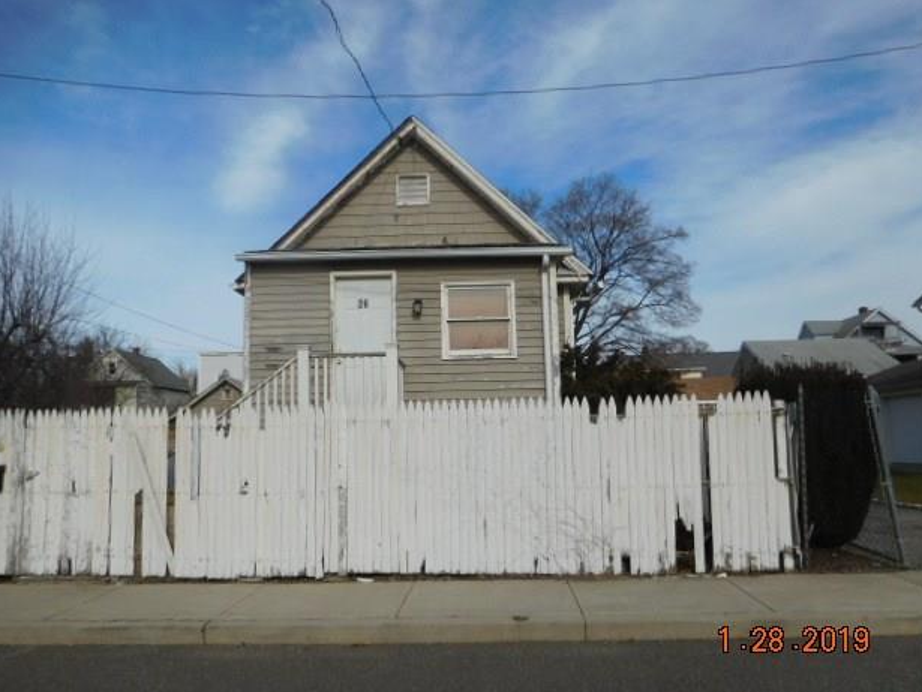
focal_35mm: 26
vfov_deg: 53.1
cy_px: 356
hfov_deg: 67.3
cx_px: 448
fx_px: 693
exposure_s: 1/640
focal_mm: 4.5
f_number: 6.8
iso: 125
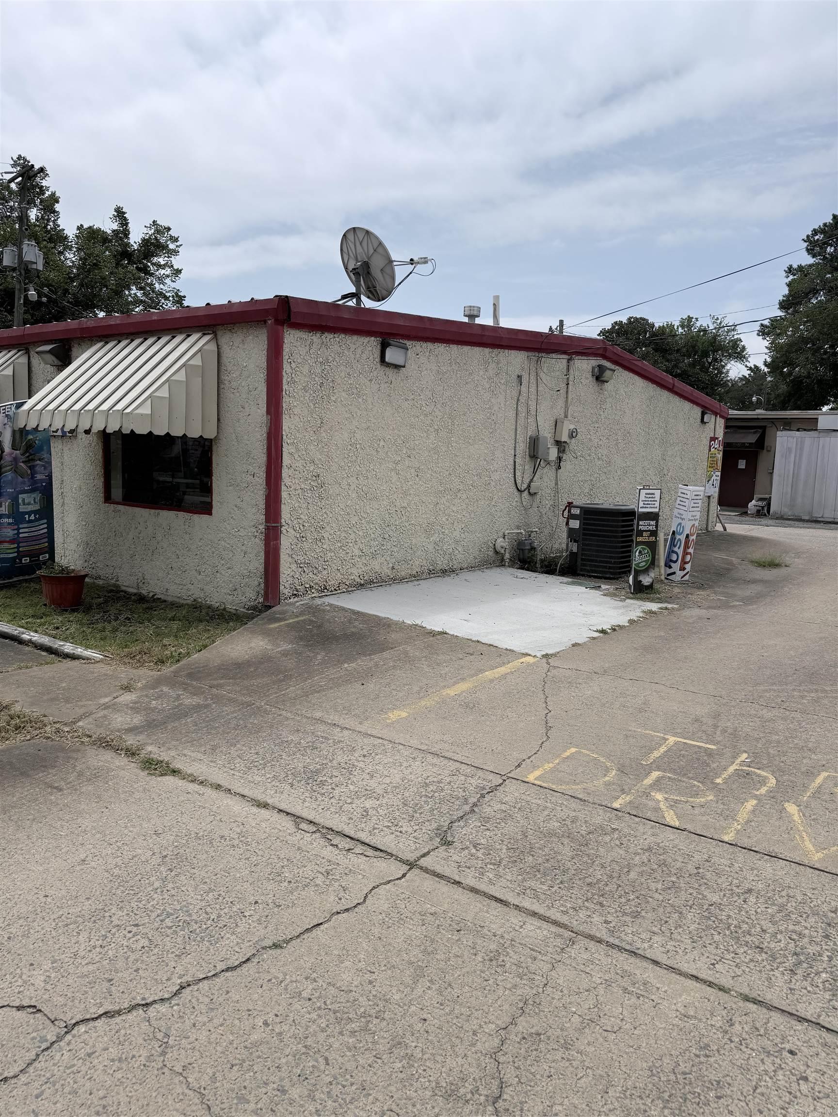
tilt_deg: -6.9
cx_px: 419
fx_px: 775
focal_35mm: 24
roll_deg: -0.8
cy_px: 558
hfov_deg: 56.8
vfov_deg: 71.6
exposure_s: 1/11905
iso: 80
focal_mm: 6.76
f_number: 1.78
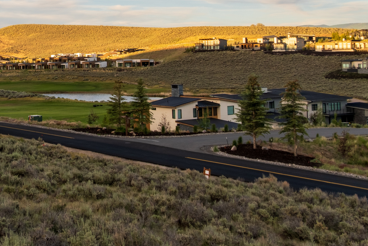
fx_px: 593
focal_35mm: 58
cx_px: 63
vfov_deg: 22.9
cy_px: 37
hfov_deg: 33.3
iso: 320
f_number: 7.1
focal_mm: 21.5
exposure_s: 1/125
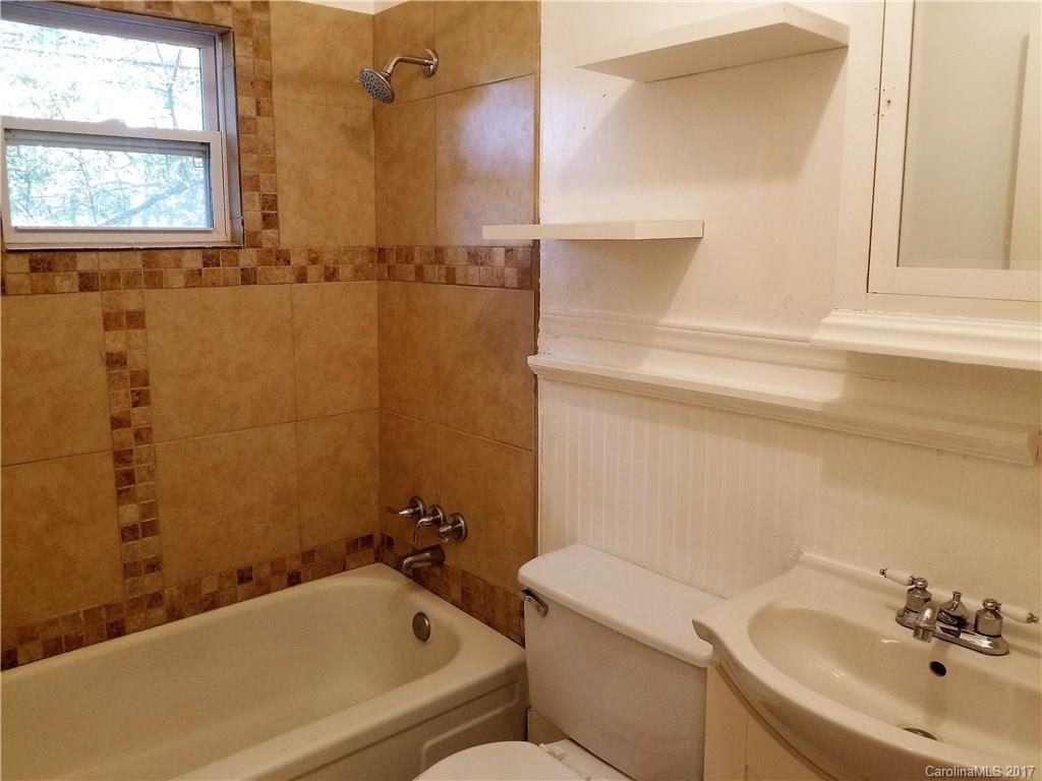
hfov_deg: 67.3
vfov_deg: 53.1
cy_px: 390
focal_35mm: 26
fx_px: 783
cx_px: 521
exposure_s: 1/60
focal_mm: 4.25
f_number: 1.7
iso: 200
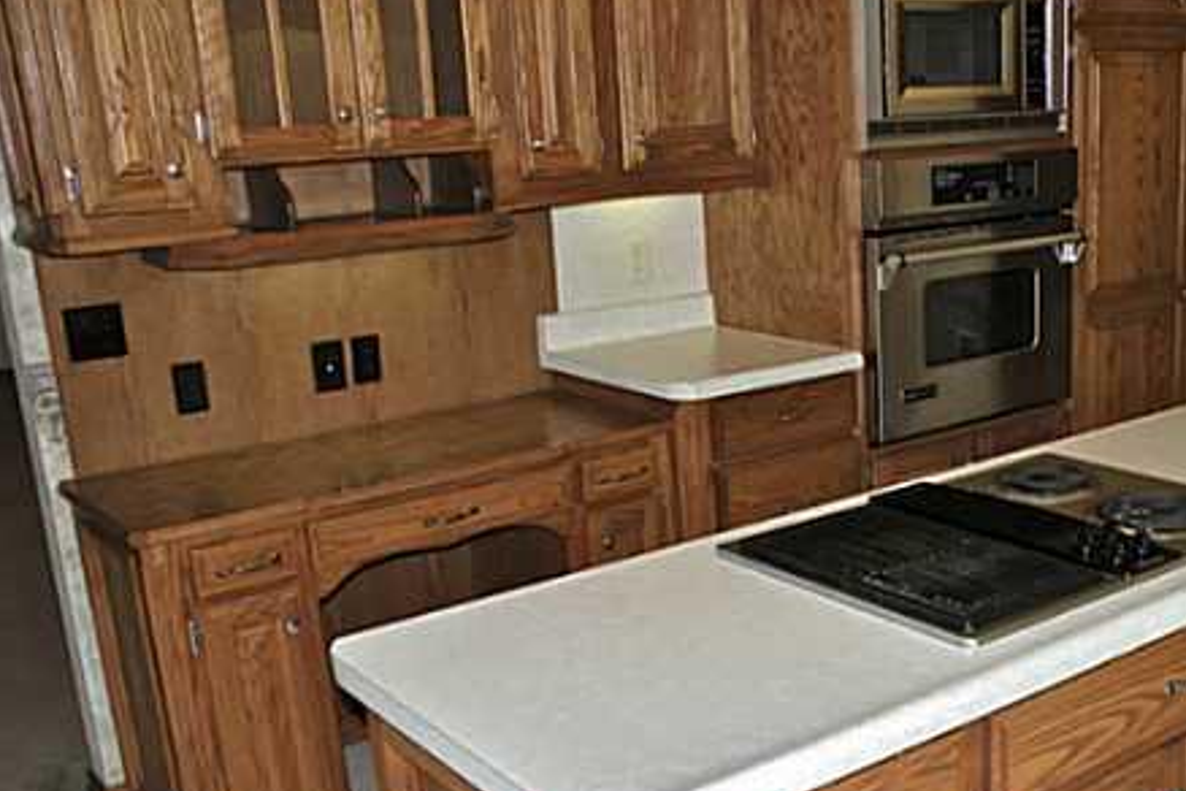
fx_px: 1351
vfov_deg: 32.5
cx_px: 861
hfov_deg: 46.0
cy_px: 485
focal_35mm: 41
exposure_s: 1/69.1
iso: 64
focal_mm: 4.7
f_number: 2.8
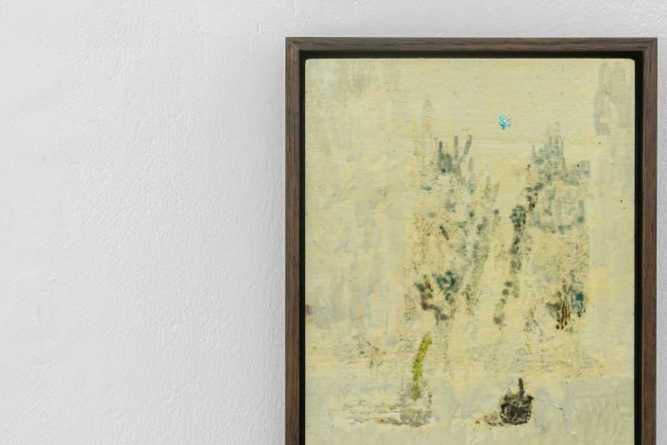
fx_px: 1575
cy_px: 276
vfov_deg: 16.1
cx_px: 475
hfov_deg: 23.7
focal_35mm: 85
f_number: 16
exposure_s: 1/6
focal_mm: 50
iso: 64
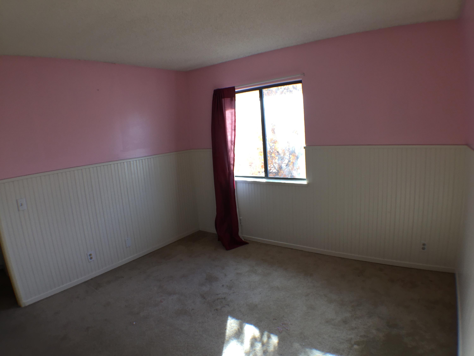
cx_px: 237
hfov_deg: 61.7
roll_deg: +4.0
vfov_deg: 48.2
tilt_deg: -6.4
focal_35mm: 29
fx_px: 397
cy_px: 178
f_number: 2.2
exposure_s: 1/60
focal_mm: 4.15
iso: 32
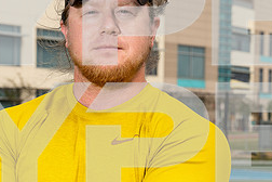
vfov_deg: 8.5
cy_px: 140
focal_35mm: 161
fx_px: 1216
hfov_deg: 12.7
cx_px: 65
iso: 100
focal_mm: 70
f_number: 8
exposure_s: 1/250
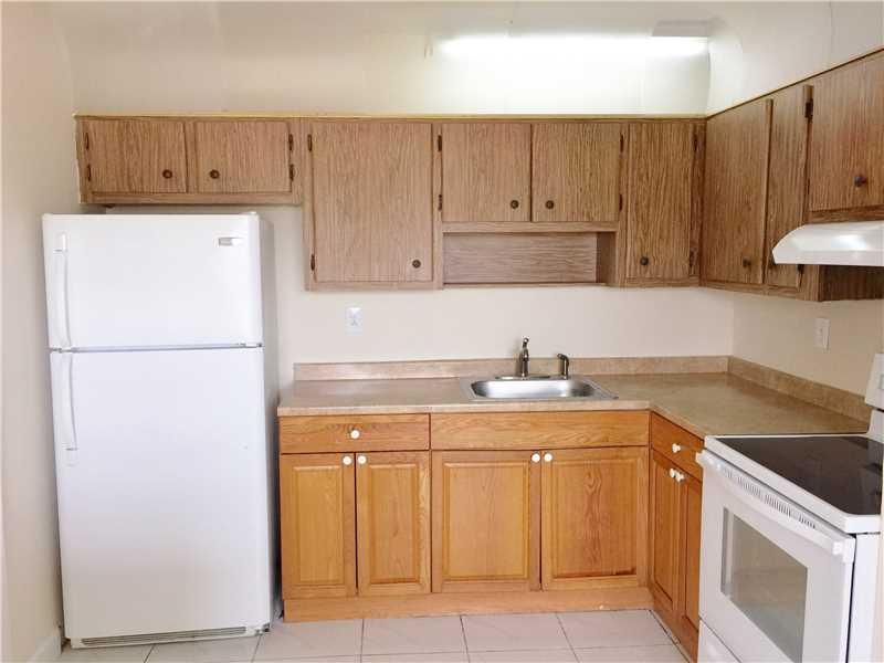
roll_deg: +0.4
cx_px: 442
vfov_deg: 48.2
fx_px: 741
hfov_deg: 61.7
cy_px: 332
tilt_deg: -6.0
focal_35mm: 29
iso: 40
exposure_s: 1/40
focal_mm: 4.15
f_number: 2.2
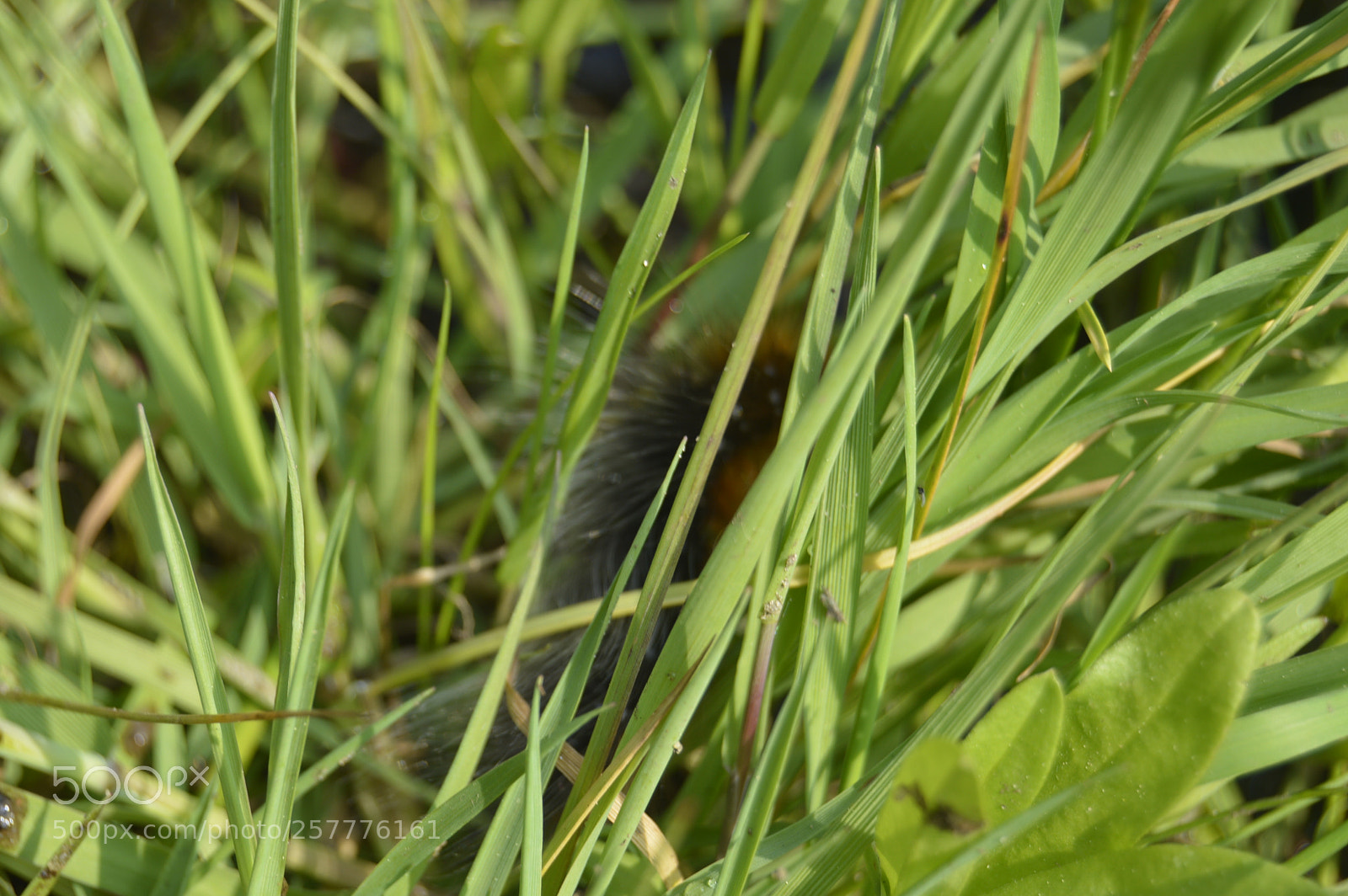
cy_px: 448
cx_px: 674
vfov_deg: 16.5
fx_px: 3087
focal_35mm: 82
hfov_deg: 24.6
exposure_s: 1/200
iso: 100
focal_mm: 55
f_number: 7.1
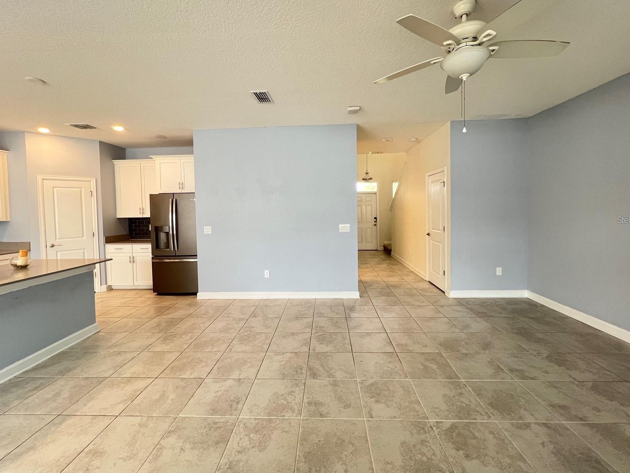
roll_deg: +1.4
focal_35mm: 14
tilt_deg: -2.4
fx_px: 255
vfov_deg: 85.5
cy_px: 220
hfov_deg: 102.1
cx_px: 318
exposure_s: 1/60
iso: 160
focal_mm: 1.57
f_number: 1.8
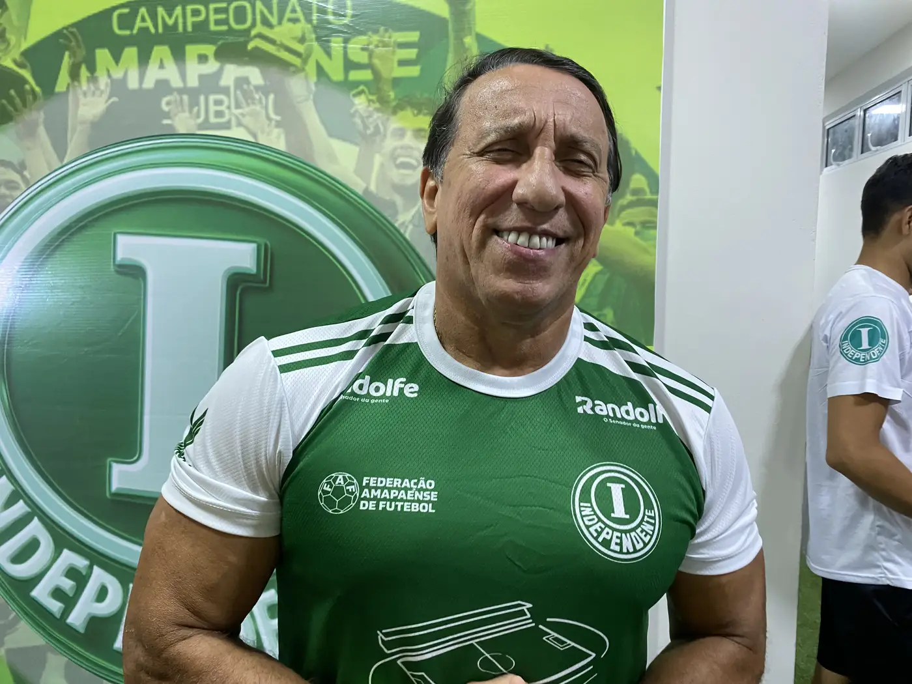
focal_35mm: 26
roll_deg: +1.4
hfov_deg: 67.3
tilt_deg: -6.5
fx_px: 685
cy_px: 342
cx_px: 456
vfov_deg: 53.1
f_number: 1.8
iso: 250
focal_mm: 4.25
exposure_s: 1/60
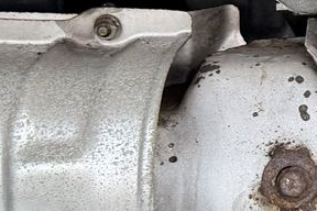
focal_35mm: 111
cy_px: -42
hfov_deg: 17.0
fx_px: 977
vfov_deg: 12.1
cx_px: 451
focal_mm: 6.76
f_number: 1.78
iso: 80
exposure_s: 1/888
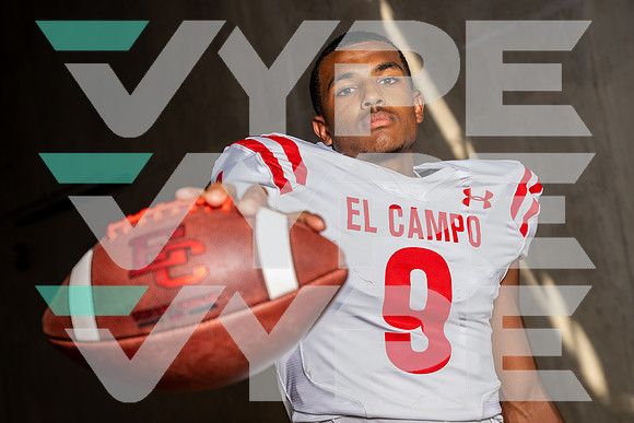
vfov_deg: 23.0
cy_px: 212
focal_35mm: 59
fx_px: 1039
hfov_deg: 33.9
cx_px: 317
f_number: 5.6
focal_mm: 59
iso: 100
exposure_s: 1/200
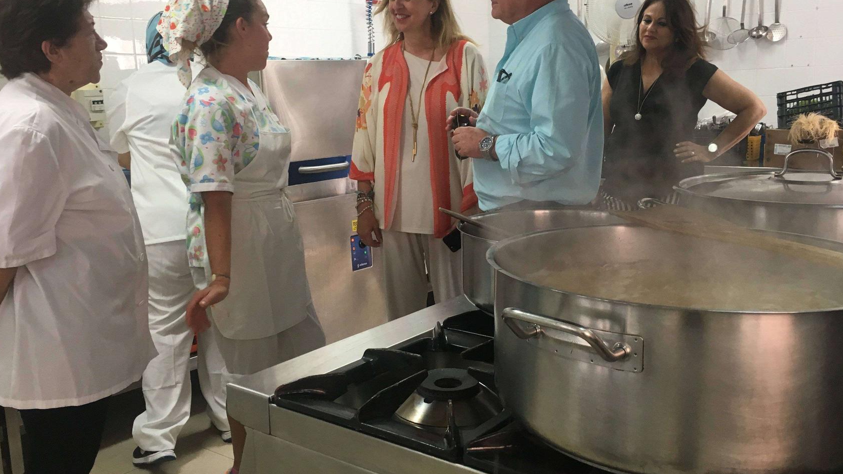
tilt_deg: -9.1
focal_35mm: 36
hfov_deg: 55.3
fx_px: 805
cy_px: 220
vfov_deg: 32.8
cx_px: 436
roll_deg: +1.2
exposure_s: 1/33
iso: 64
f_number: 2.2
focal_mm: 4.15
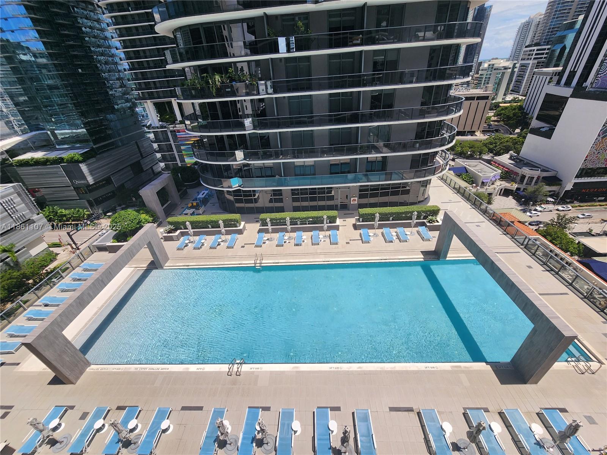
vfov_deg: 89.9
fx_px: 228
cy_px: 228
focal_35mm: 13
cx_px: 304
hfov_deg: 106.2
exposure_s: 1/2134
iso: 50
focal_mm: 2.2
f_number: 2.2
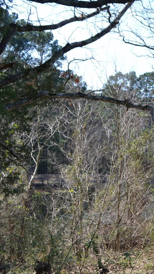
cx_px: 244
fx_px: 429
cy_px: 172
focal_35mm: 59
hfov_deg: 17.8
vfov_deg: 35.2
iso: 100
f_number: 6.3
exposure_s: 1/160
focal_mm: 18
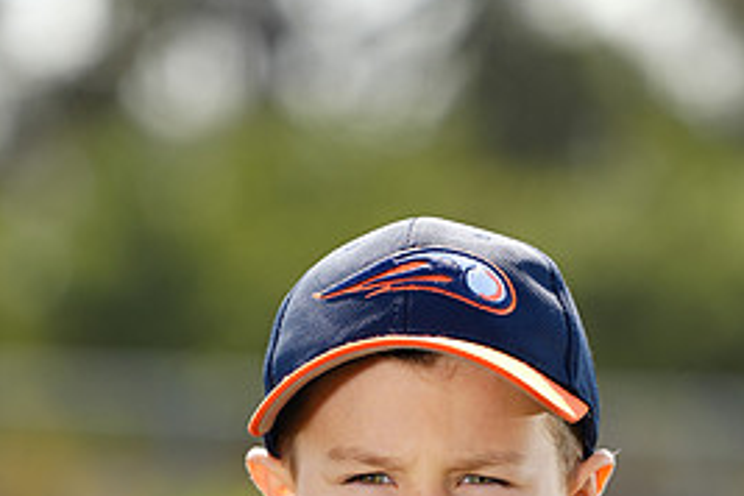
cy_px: 744
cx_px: 380
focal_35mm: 434
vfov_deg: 3.2
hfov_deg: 4.8
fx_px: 8969
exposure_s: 1/250
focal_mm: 200
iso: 50
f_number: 4
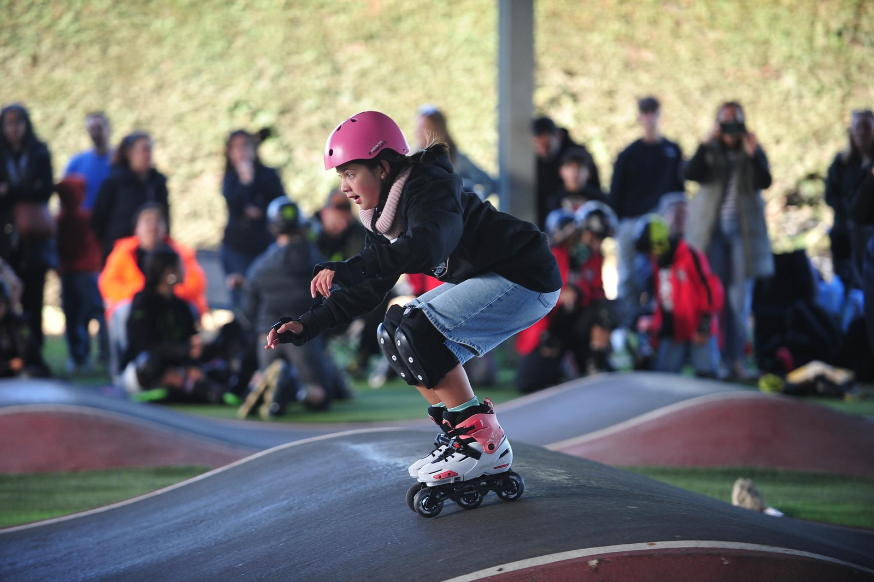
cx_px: 437
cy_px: 291
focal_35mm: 160
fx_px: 3882
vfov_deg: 8.6
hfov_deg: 12.8
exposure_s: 1/500
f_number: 2.8
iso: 800
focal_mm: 160
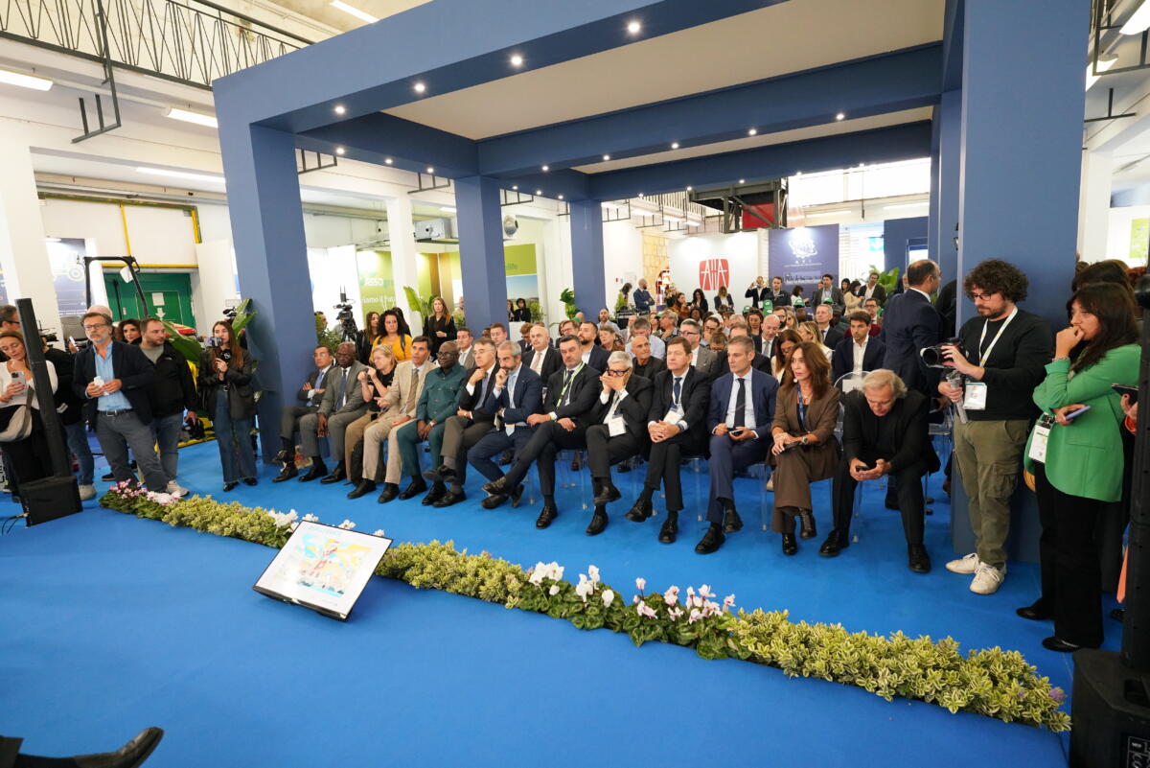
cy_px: 384
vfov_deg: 62.0
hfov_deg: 84.0
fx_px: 639
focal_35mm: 20
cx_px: 575
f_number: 3.5
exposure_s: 1/200
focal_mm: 20
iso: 4000
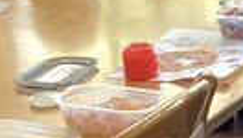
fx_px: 988
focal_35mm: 153
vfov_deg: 7.9
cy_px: 171
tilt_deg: -23.2
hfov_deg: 13.4
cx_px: 344
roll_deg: +0.4
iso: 160
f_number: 2.4
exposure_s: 1/60
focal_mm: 3.3
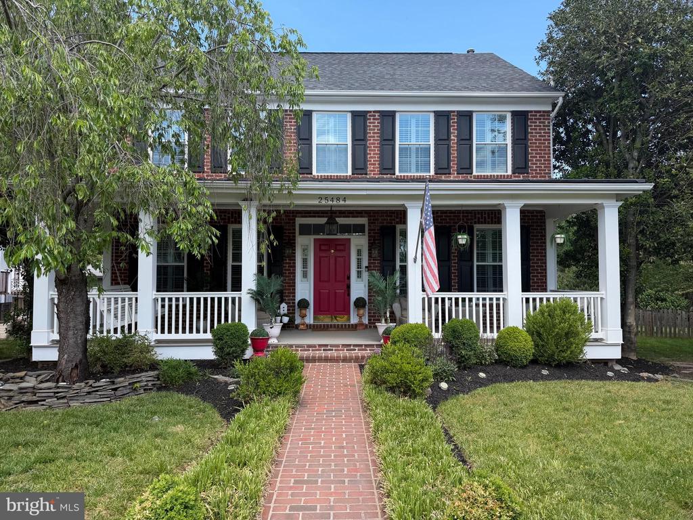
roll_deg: +1.1
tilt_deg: +2.1
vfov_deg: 56.8
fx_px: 480
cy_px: 260
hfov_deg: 71.6
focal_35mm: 24
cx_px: 346
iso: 80
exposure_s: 1/1156
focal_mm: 6.76
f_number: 1.78
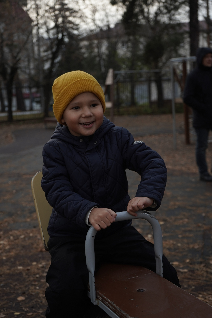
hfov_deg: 24.2
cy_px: 159
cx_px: 106
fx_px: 495
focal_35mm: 56
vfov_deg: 35.6
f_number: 5.6
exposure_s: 1/400
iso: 400
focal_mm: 56
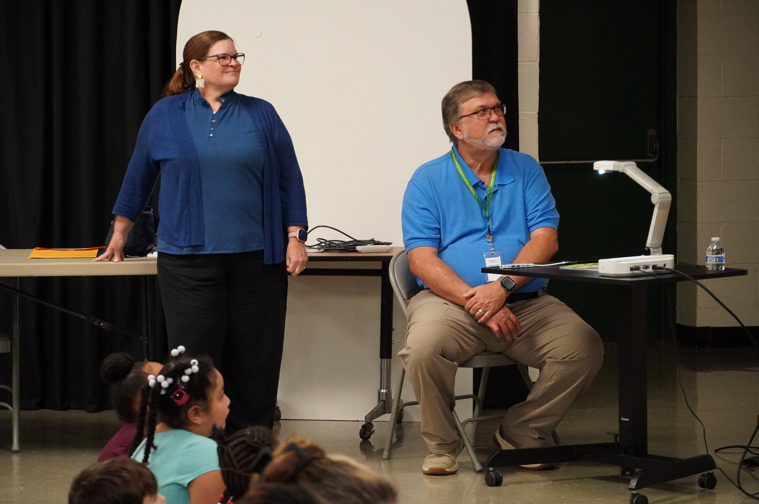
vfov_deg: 10.0
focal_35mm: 136
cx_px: 380
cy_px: 252
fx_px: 2875
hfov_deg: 15.0
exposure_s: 1/160
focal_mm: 91
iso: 5000
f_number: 5.6
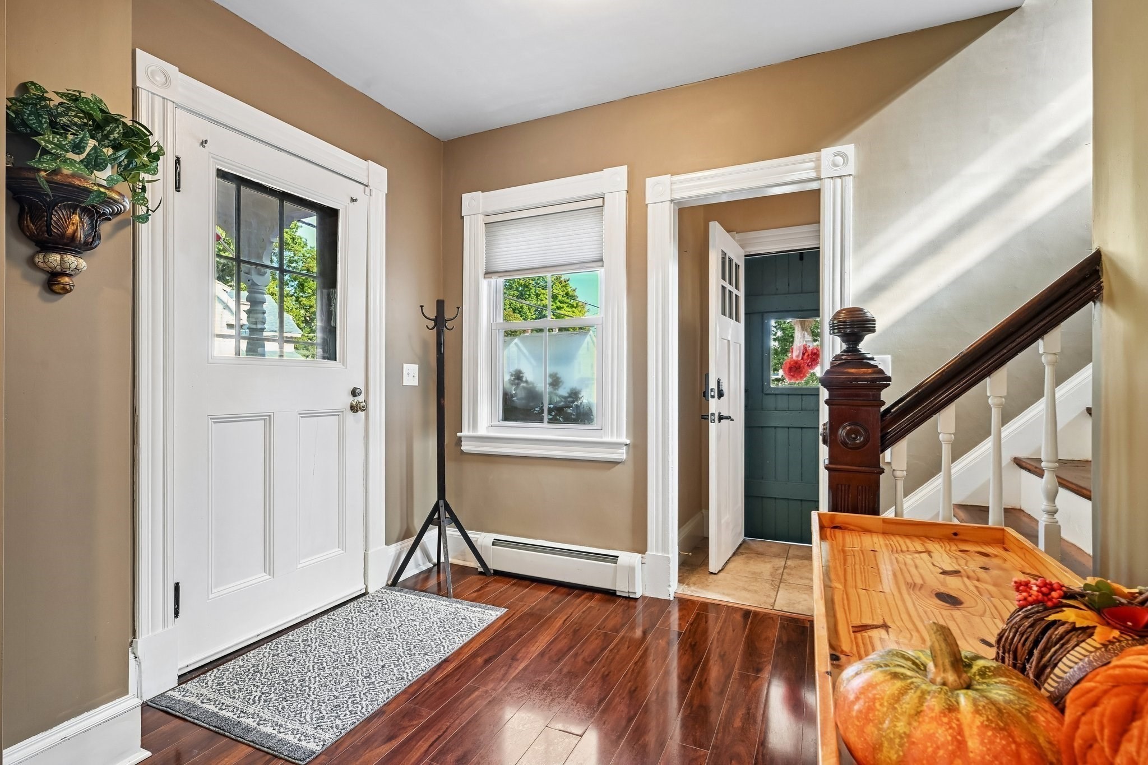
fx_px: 542
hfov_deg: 93.3
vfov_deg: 70.4
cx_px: 574
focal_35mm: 17
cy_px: 382
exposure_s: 1/13
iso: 400
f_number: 8
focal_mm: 17
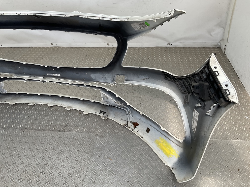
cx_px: 125
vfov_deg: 48.2
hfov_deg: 61.7
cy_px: 94
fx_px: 209
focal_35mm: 29
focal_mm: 3
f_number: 1.8
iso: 16
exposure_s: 1/127
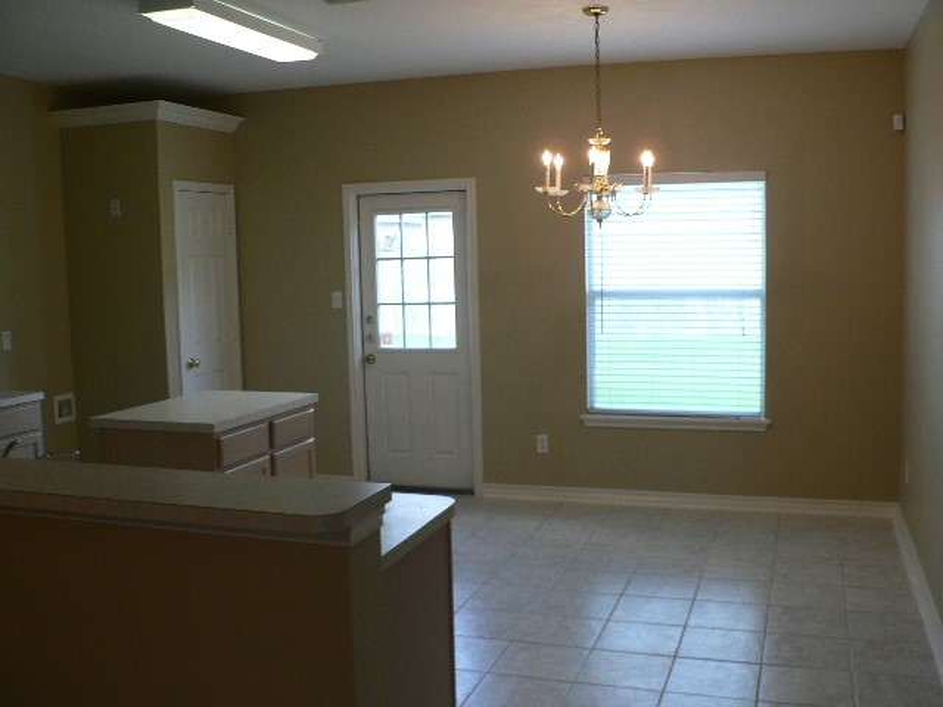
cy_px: 354
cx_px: 472
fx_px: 981
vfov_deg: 39.7
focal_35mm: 36
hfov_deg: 51.4
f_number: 2.8
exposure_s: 1/30
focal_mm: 6
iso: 100
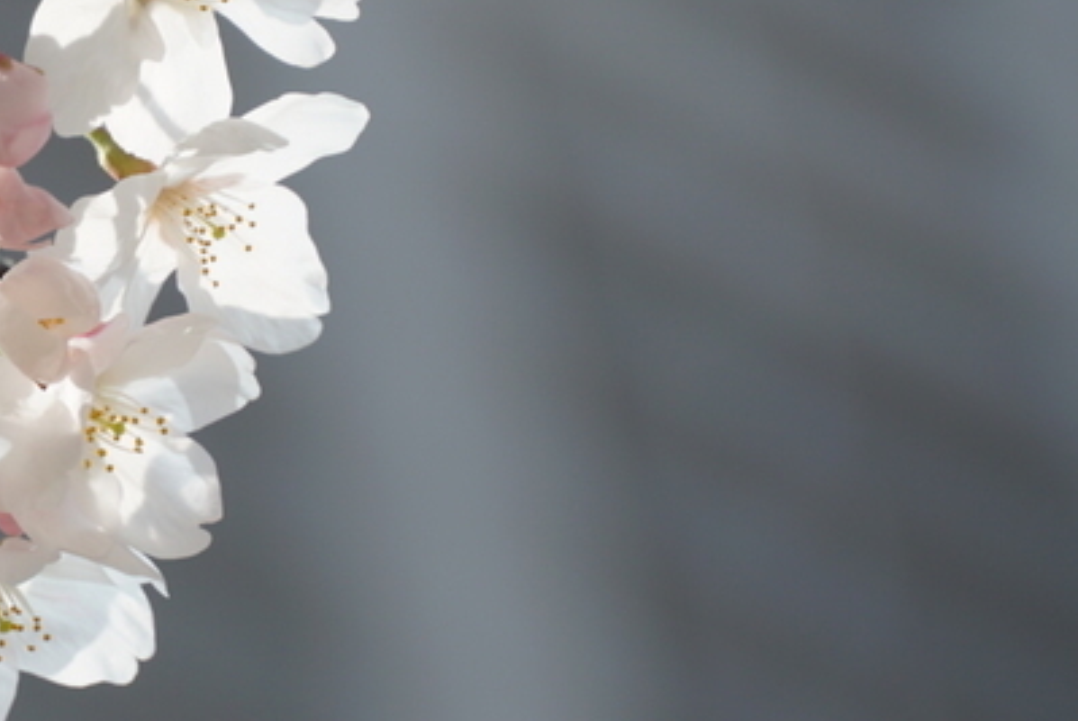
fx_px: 15566
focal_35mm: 519
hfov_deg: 4.0
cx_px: -168
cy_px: 383
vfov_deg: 2.7
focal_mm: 135
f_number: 5.6
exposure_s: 1/500
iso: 125
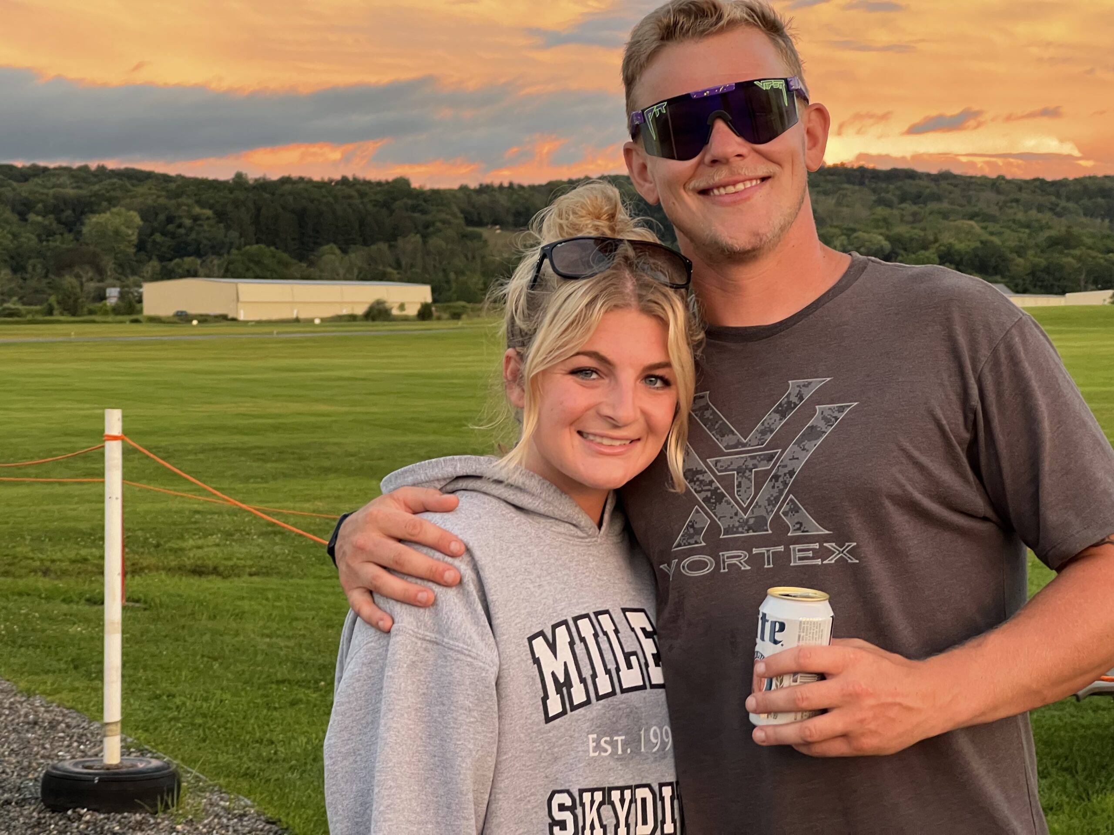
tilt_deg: -2.5
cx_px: 557
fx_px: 2478
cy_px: 418
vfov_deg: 19.1
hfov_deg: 25.3
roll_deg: +0.7
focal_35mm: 77
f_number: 2.8
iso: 250
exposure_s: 1/60
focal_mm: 9
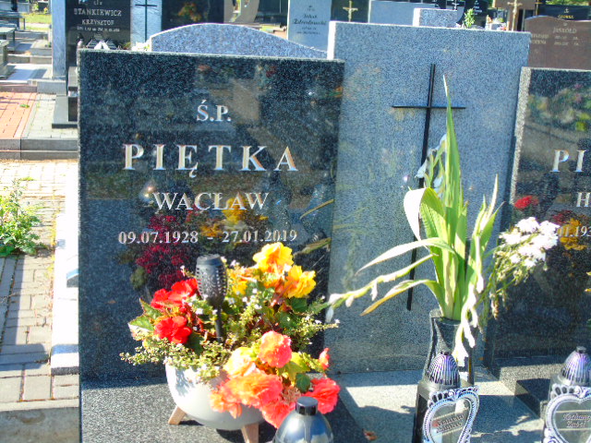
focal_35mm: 46
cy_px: 222
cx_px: 296
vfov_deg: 31.5
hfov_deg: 41.2
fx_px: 785
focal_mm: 8.2
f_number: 4.1
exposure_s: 1/125
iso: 80
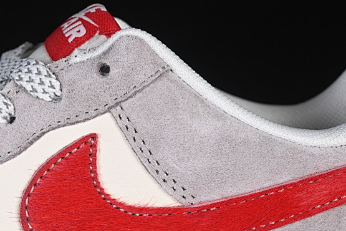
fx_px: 1403
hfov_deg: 14.0
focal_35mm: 146
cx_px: 93
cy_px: 207
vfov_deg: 9.4
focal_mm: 50
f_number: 7.1
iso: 160
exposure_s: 1/80
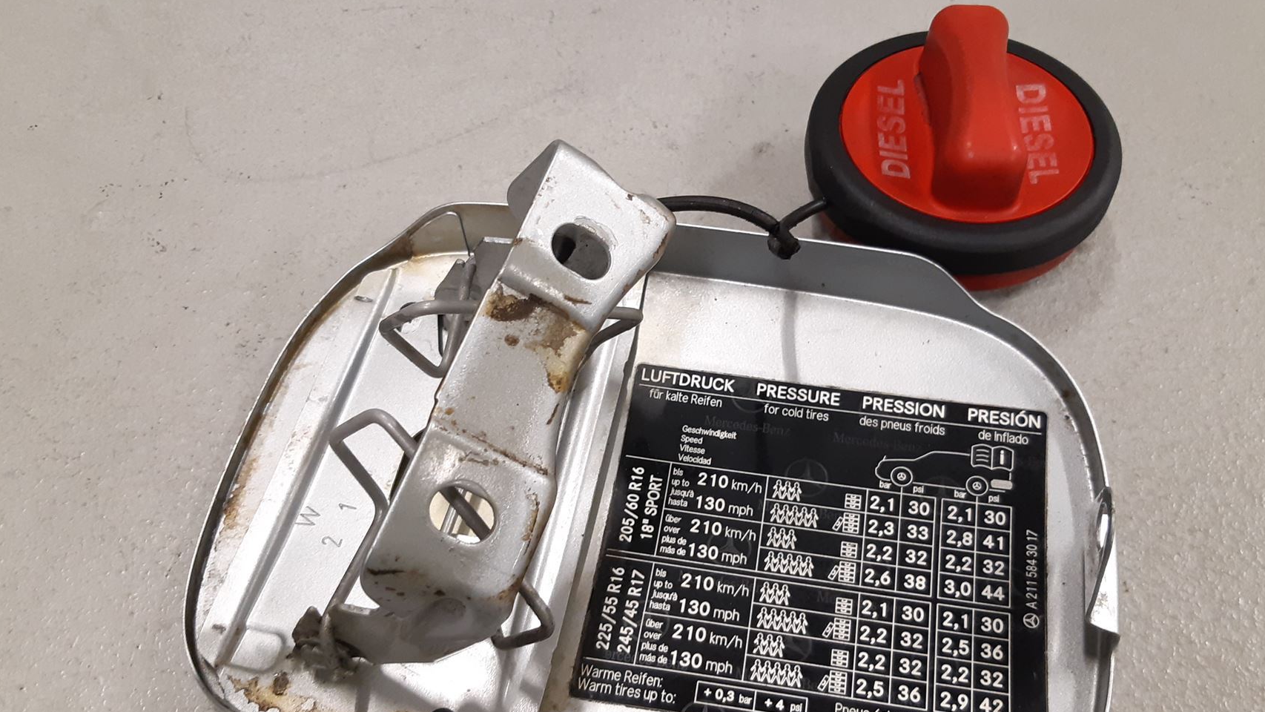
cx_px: 656
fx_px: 1141
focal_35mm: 34
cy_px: 419
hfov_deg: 58.0
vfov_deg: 34.6
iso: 160
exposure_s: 1/50
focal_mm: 3.93
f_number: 1.7
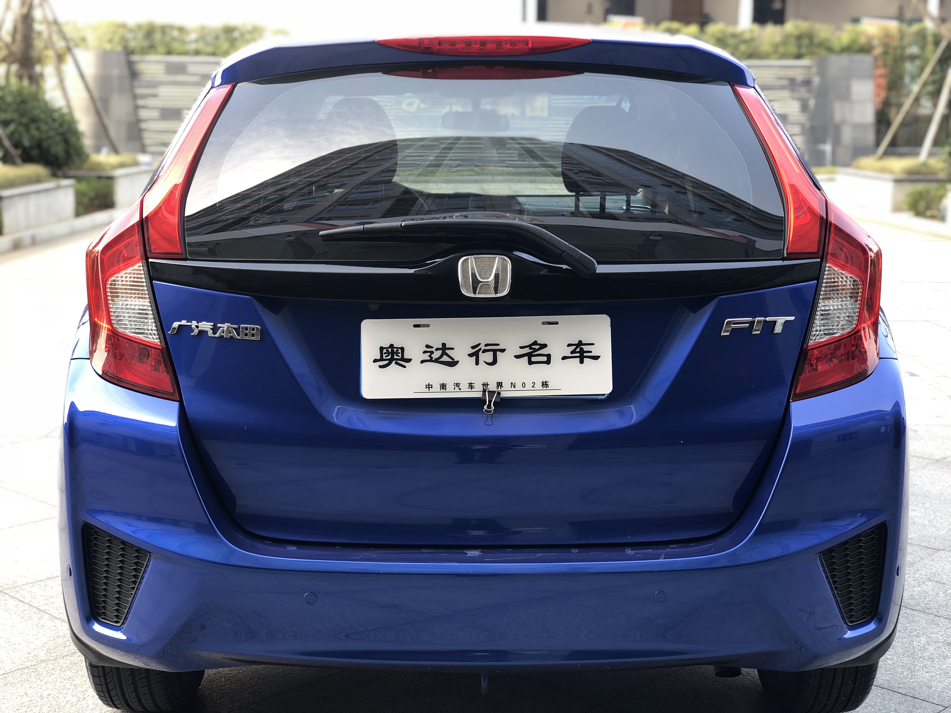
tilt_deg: -11.0
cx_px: 476
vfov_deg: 28.0
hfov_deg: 36.8
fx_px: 1429
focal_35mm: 52
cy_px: 356
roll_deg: -0.4
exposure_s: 1/50
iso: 16
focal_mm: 6
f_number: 2.4
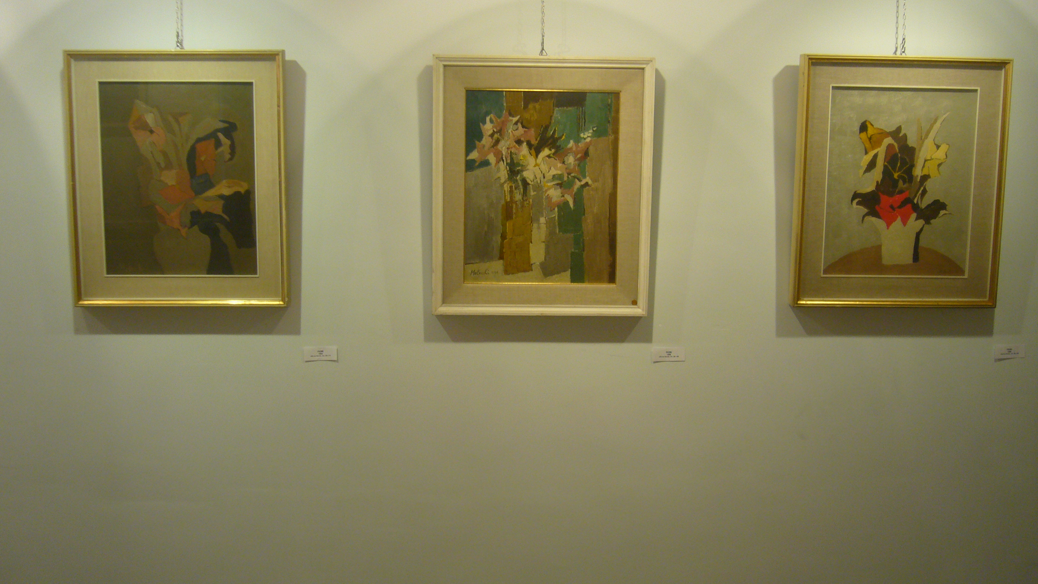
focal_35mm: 44
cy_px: 283
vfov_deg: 27.1
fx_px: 1211
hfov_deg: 46.4
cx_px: 518
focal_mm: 6.6
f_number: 3
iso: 100
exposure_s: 1/15
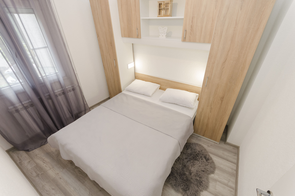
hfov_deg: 100.5
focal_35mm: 15
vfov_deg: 77.1
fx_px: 123
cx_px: 148
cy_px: 98
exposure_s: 1/60
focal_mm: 10
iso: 400
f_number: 4
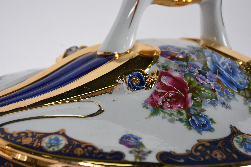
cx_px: 126
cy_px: 84
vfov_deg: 15.2
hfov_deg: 22.6
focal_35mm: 90
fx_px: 627
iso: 160
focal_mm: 60
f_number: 7.1
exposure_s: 1/60
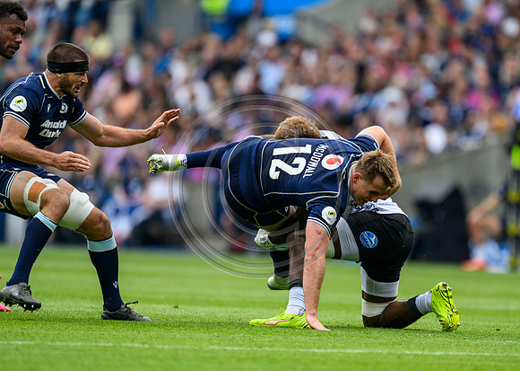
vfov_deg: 2.0
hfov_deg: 2.8
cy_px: 172
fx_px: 10613
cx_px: 337
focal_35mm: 719
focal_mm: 560
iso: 500
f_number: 4
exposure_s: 1/1600
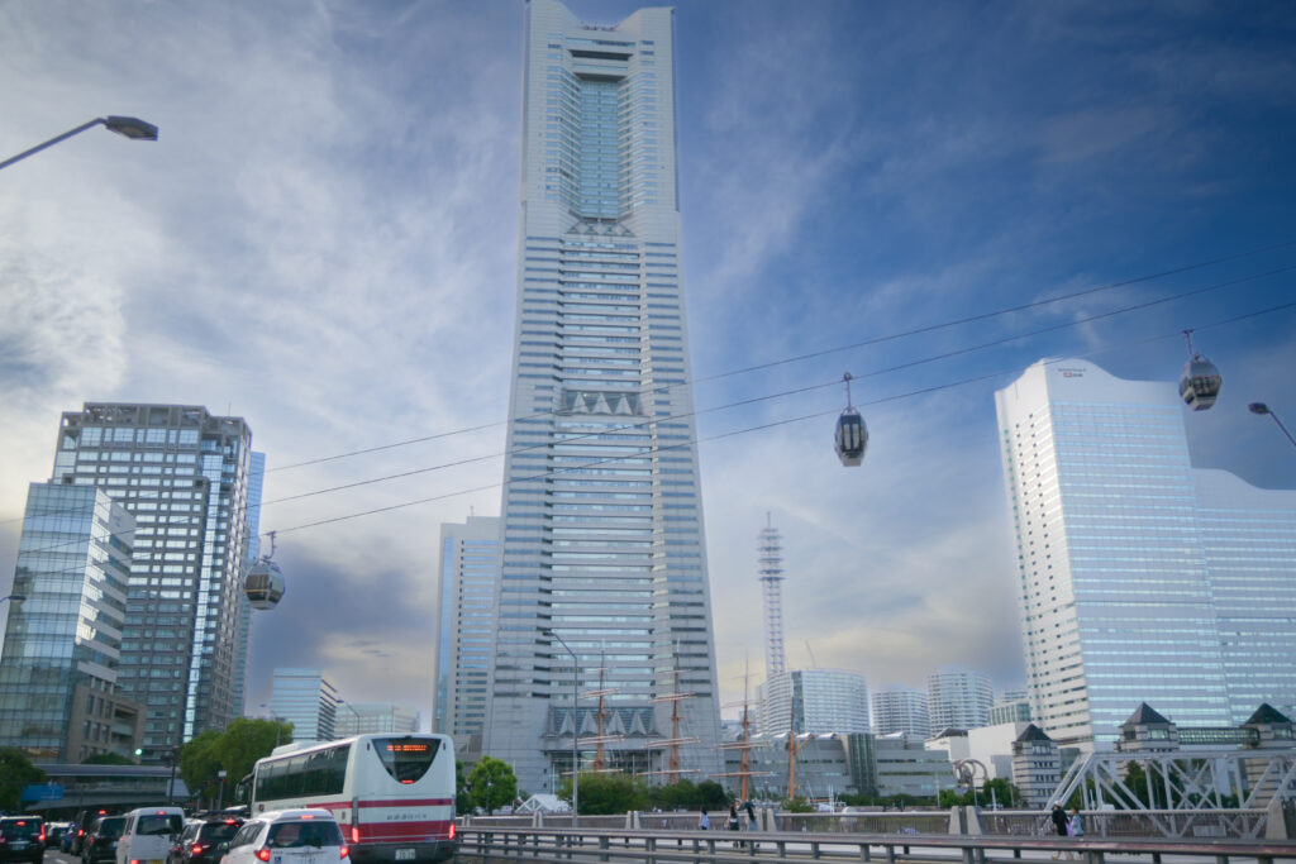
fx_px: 1134
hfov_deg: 59.5
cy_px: 432
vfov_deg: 41.7
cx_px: 648
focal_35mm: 32
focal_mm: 21
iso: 100
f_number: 4
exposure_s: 1/800
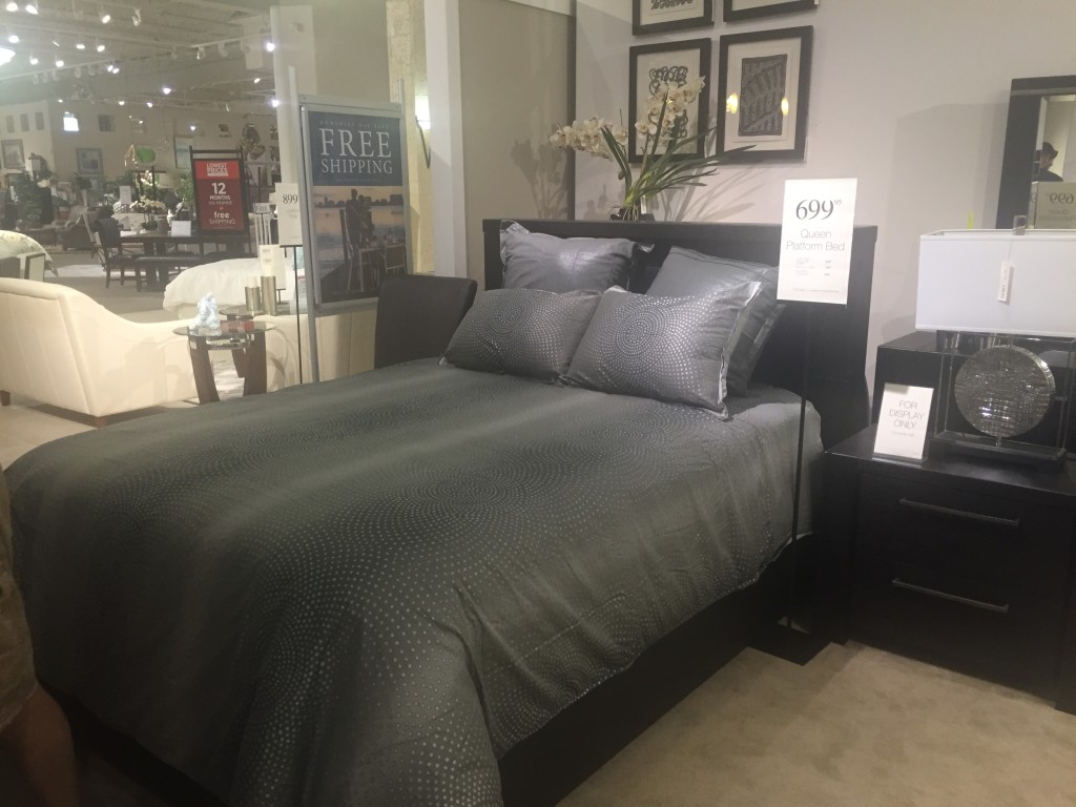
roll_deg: -0.1
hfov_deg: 61.7
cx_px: 538
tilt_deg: -13.2
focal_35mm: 29
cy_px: 404
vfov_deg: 48.2
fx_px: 901
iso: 125
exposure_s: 1/30
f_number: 2.2
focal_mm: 4.15
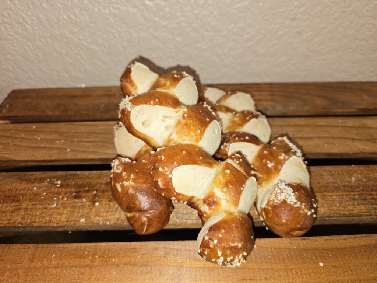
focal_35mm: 23
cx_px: 188
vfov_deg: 58.9
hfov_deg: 73.9
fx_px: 250
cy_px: 142
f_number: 1.7
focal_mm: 6.3
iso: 125
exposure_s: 1/40
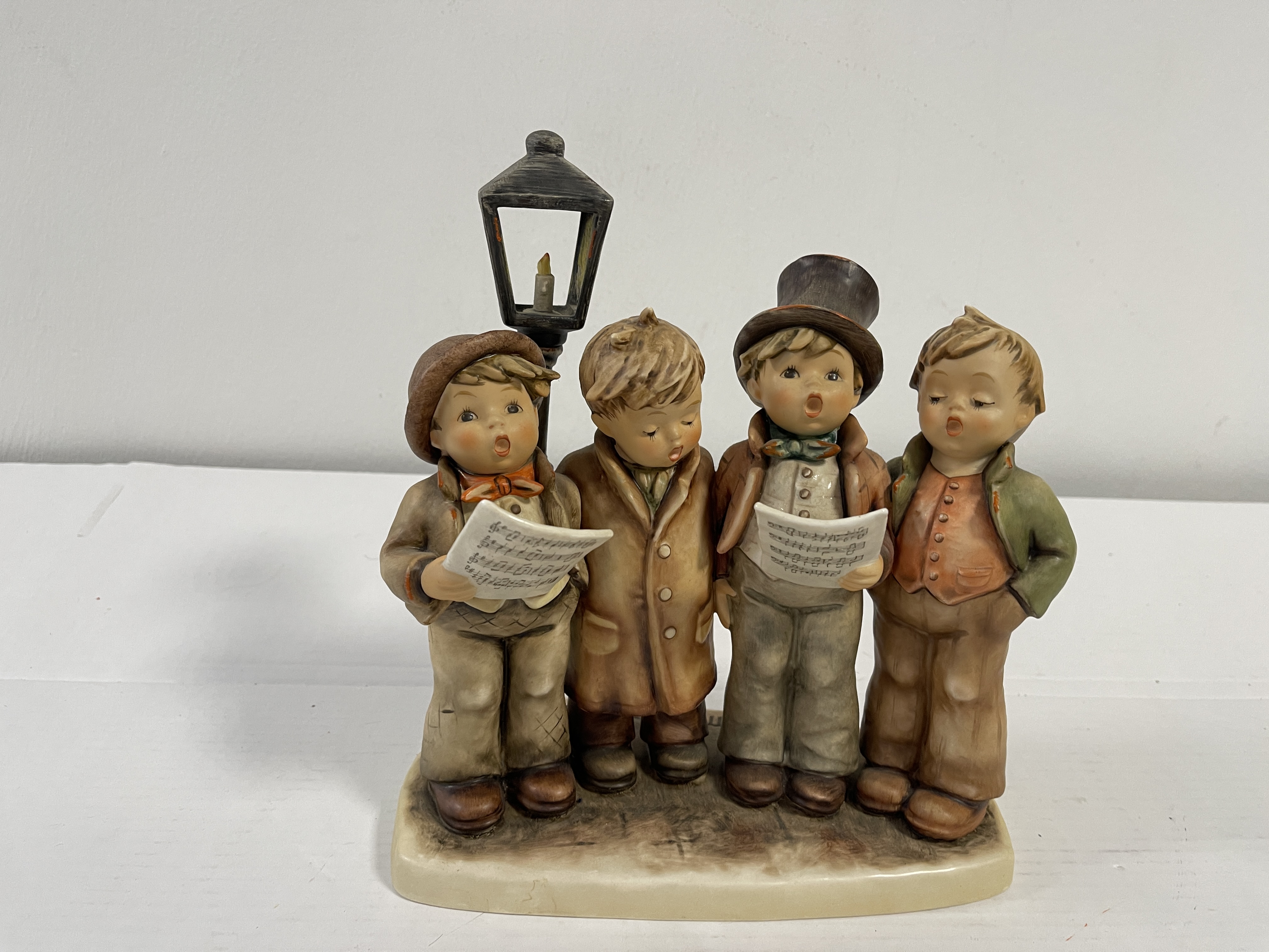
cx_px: 634
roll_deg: -2.4
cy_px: 476
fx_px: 916
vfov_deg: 54.9
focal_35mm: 25
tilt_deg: -19.2
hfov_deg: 69.4
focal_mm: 5.1
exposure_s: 1/50
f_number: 1.6
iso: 100
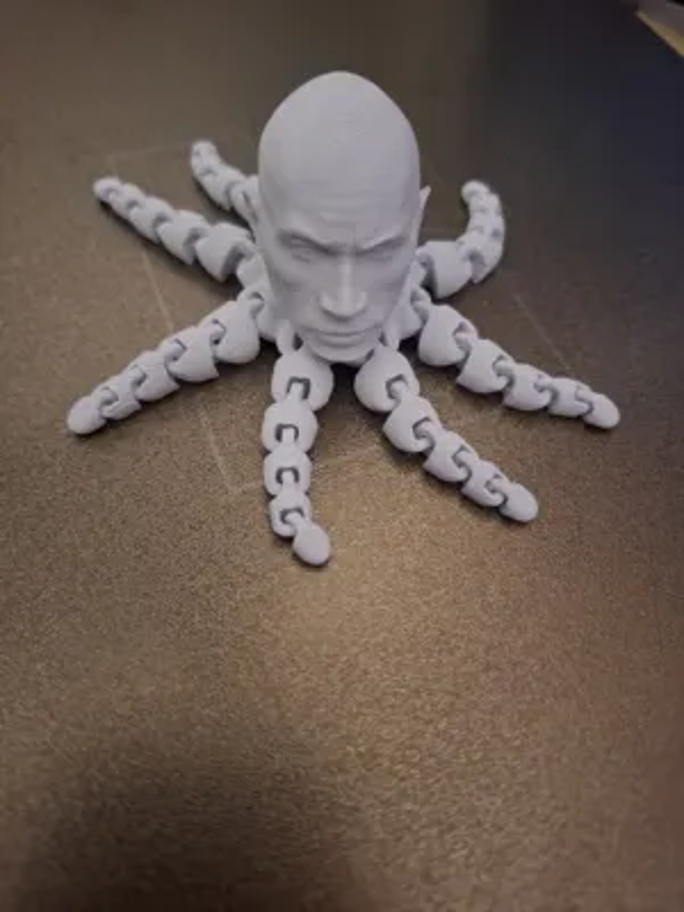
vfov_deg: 73.9
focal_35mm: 23
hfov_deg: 58.9
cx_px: 342
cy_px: 456
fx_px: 606
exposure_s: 1/17
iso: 1250
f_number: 1.8
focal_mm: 5.54
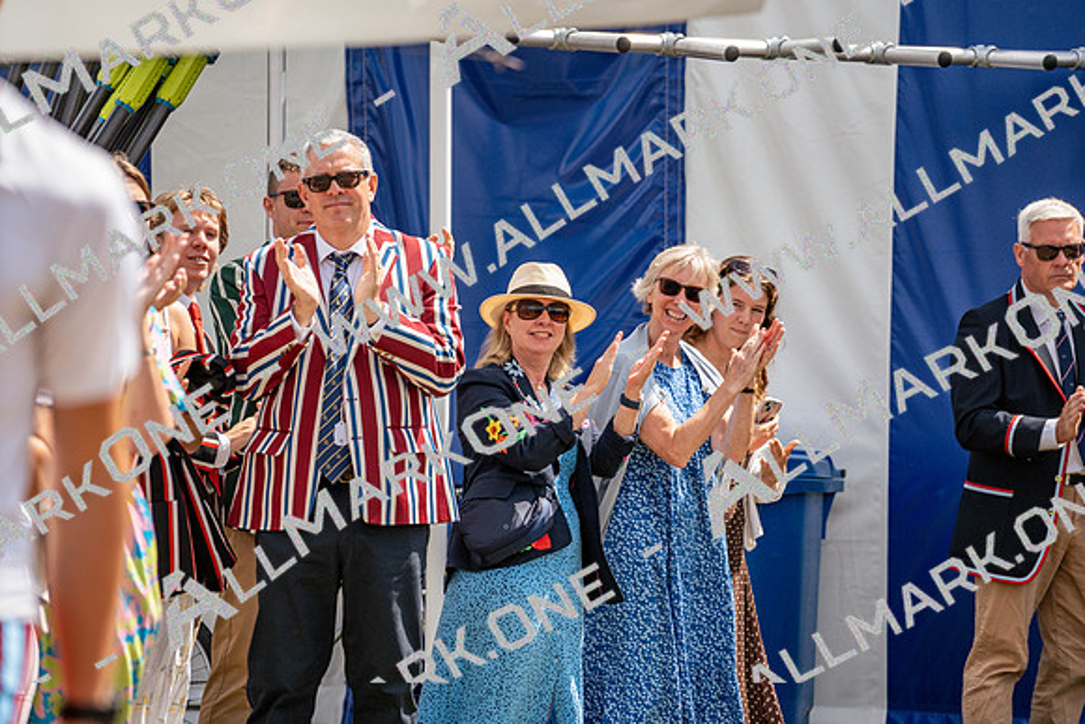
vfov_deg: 6.9
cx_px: 542
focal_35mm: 200
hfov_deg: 10.3
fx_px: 6029
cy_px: 362
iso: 200
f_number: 4
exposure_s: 1/2500
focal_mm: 200
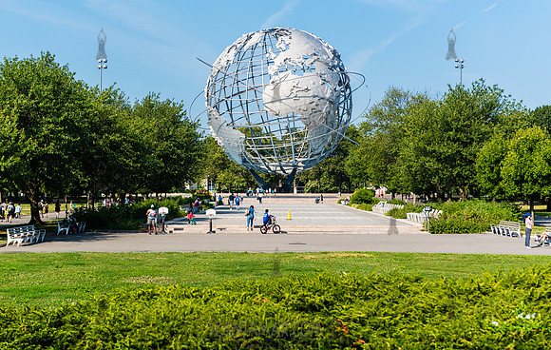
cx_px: 268
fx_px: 1026
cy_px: 198
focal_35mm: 68
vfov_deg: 19.3
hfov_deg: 30.1
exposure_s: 1/1000
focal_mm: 62
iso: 250
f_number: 4.5
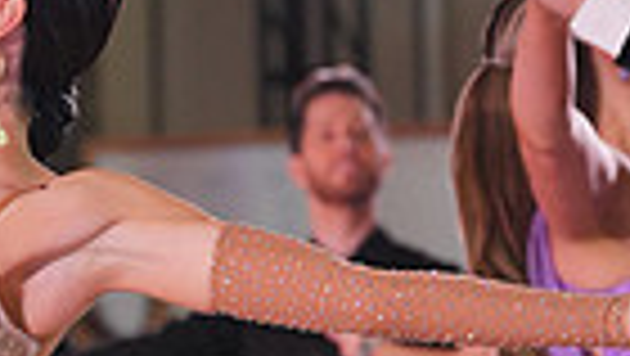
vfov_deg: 2.8
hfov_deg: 4.9
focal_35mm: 439
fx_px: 7339
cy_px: 595
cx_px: -7
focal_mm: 101
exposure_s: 1/500
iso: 1600
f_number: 4
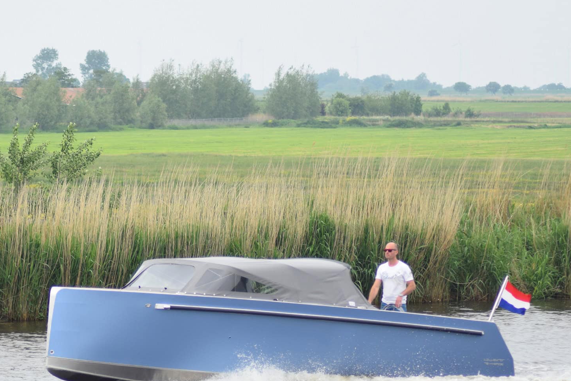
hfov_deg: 6.6
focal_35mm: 310
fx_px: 4918
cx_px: 131
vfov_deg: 4.4
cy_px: 283
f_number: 5.6
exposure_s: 1/1250
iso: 400
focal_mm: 120
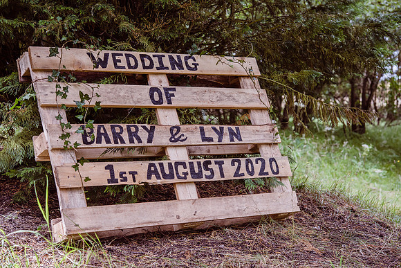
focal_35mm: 60
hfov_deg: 33.4
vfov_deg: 22.6
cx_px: 200
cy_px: 134
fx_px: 668
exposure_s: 1/200
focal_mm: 60
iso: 320
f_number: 5.6
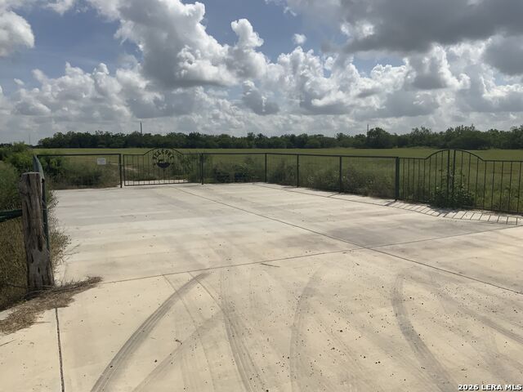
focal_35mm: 29
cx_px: 262
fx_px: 438
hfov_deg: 61.7
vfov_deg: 48.2
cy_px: 196
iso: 20
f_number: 1.8
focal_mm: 3
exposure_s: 1/7407
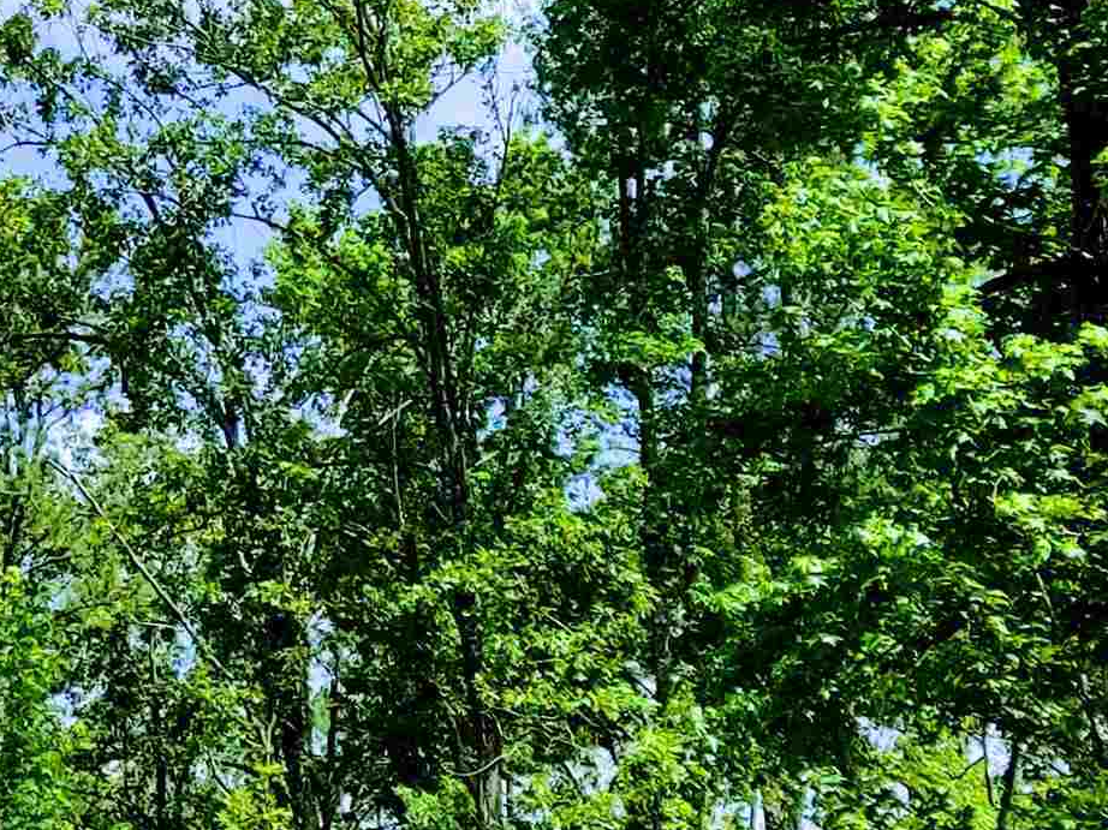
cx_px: -6
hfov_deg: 16.1
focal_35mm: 120
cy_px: 217
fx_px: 3840
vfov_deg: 12.3
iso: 50
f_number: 1.8
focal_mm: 5.58
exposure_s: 1/1923
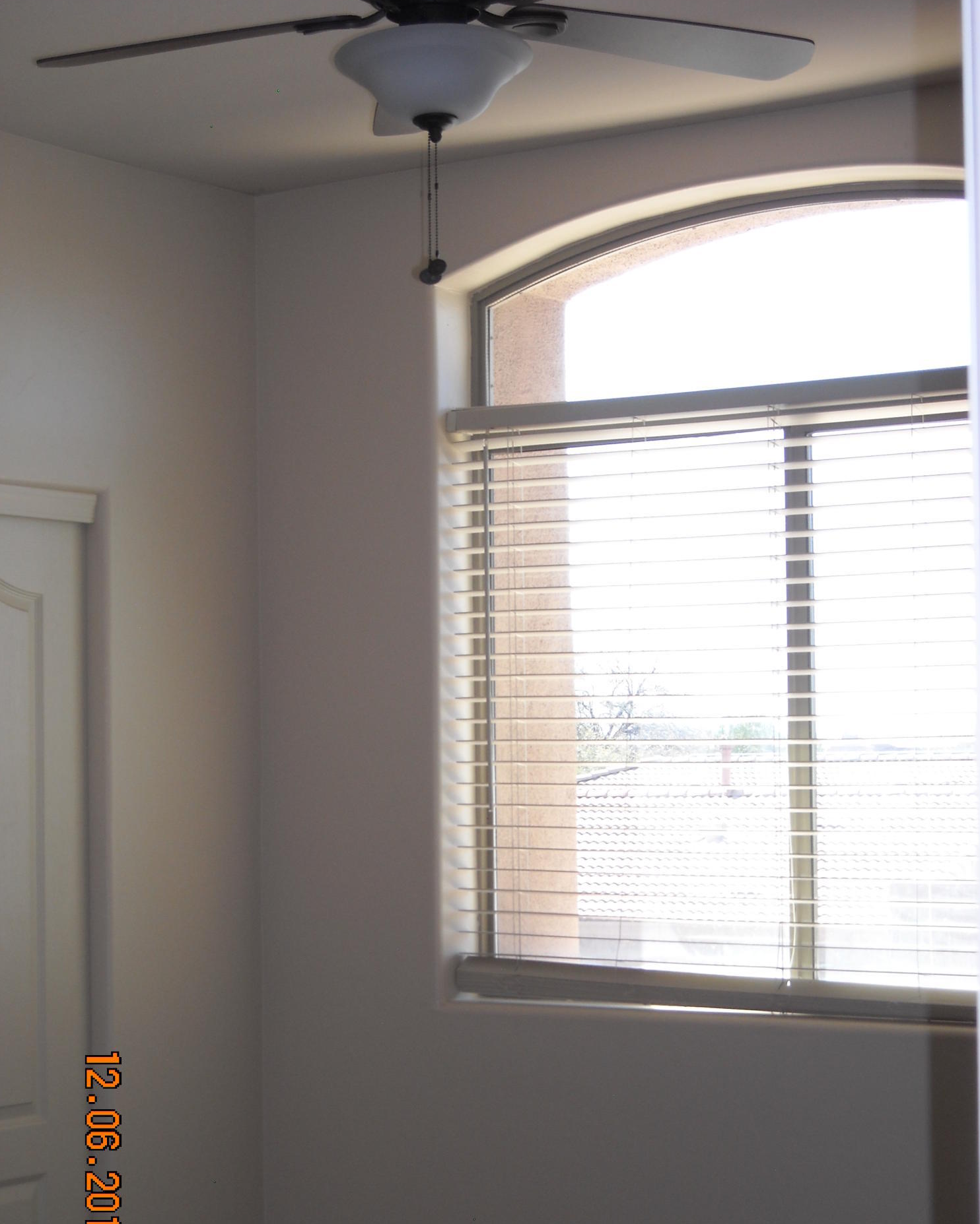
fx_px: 2900
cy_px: 650
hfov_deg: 19.2
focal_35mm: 80
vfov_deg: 23.8
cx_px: 495
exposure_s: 1/125
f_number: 3.9
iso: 100
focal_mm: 12.3
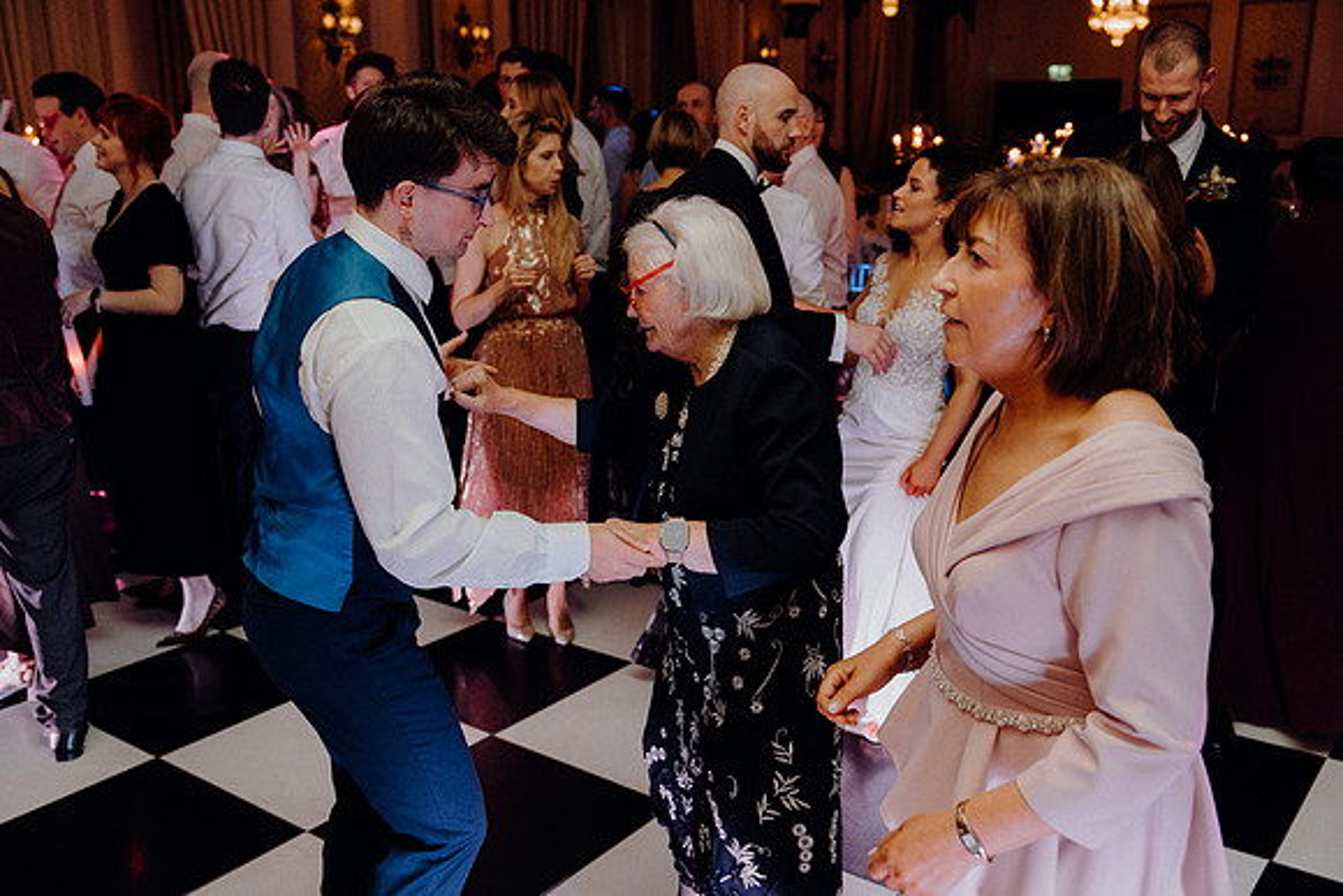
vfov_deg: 38.9
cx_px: 672
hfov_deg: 55.8
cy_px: 448
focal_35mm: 34
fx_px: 1269
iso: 2500
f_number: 3.5
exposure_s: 1/160
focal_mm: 34
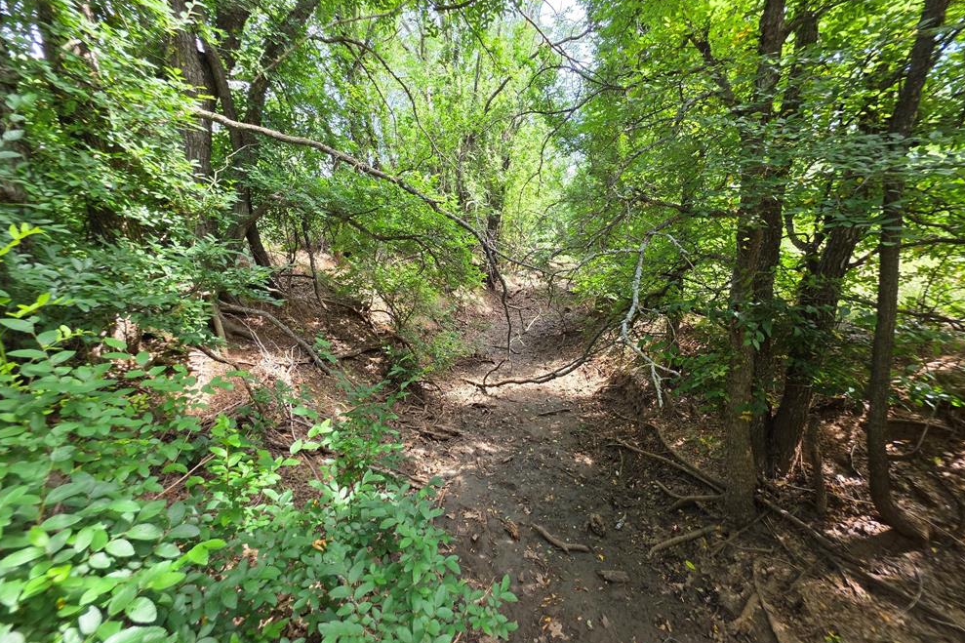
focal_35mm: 14
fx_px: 375
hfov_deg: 104.3
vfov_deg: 81.2
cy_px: 313
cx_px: 476
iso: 80
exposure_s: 1/120
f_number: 1.9
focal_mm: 2.2
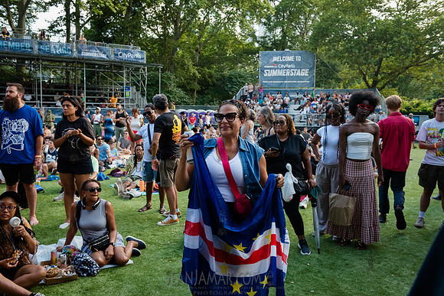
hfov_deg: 59.2
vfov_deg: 41.5
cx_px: 222
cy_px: 148
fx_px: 391
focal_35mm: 32
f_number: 4.5
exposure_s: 1/640
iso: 2000
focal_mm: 31
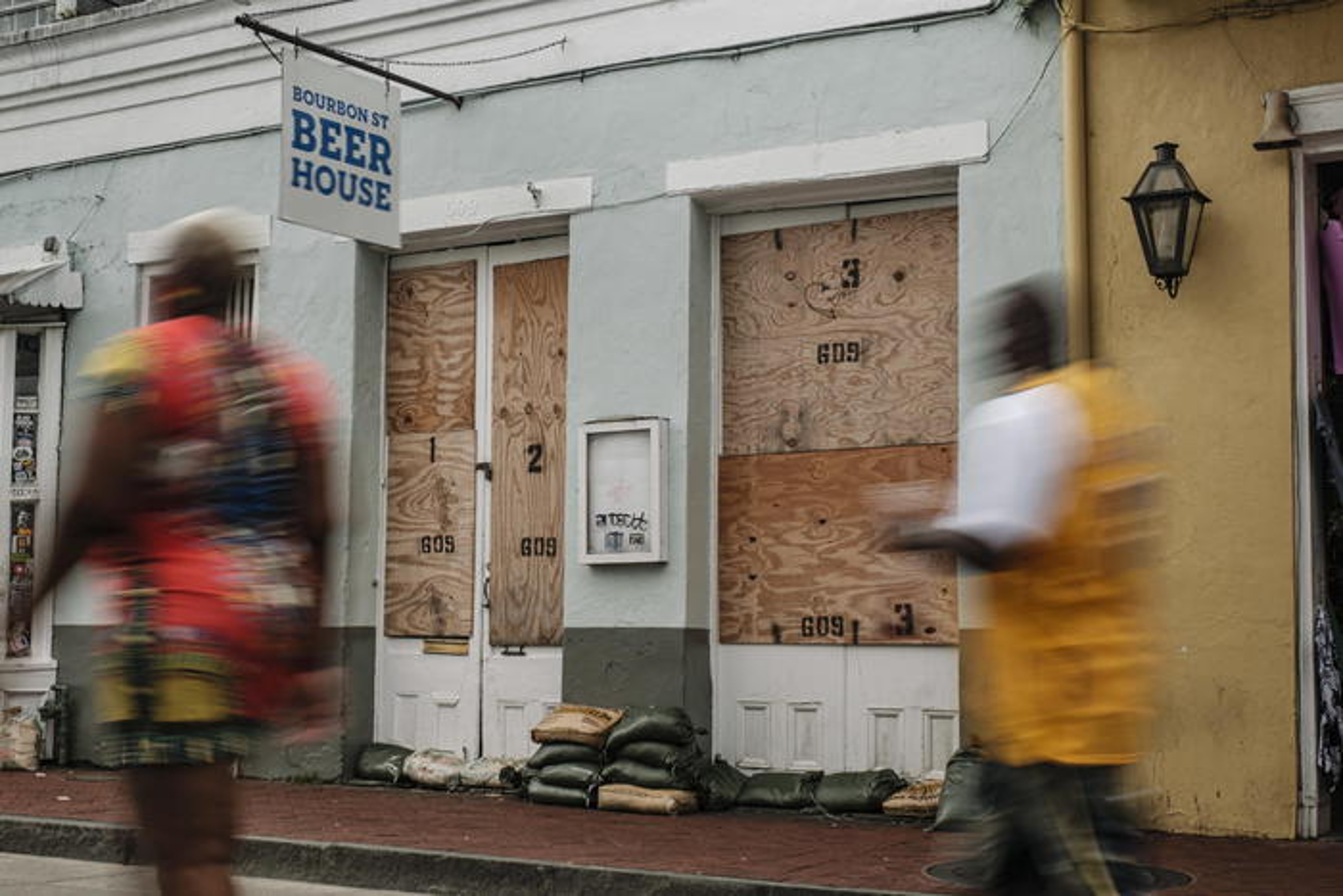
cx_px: 672
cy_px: 448
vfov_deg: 29.9
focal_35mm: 45
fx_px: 1679
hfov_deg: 43.6
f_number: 8
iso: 400
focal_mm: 30.2
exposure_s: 1/8
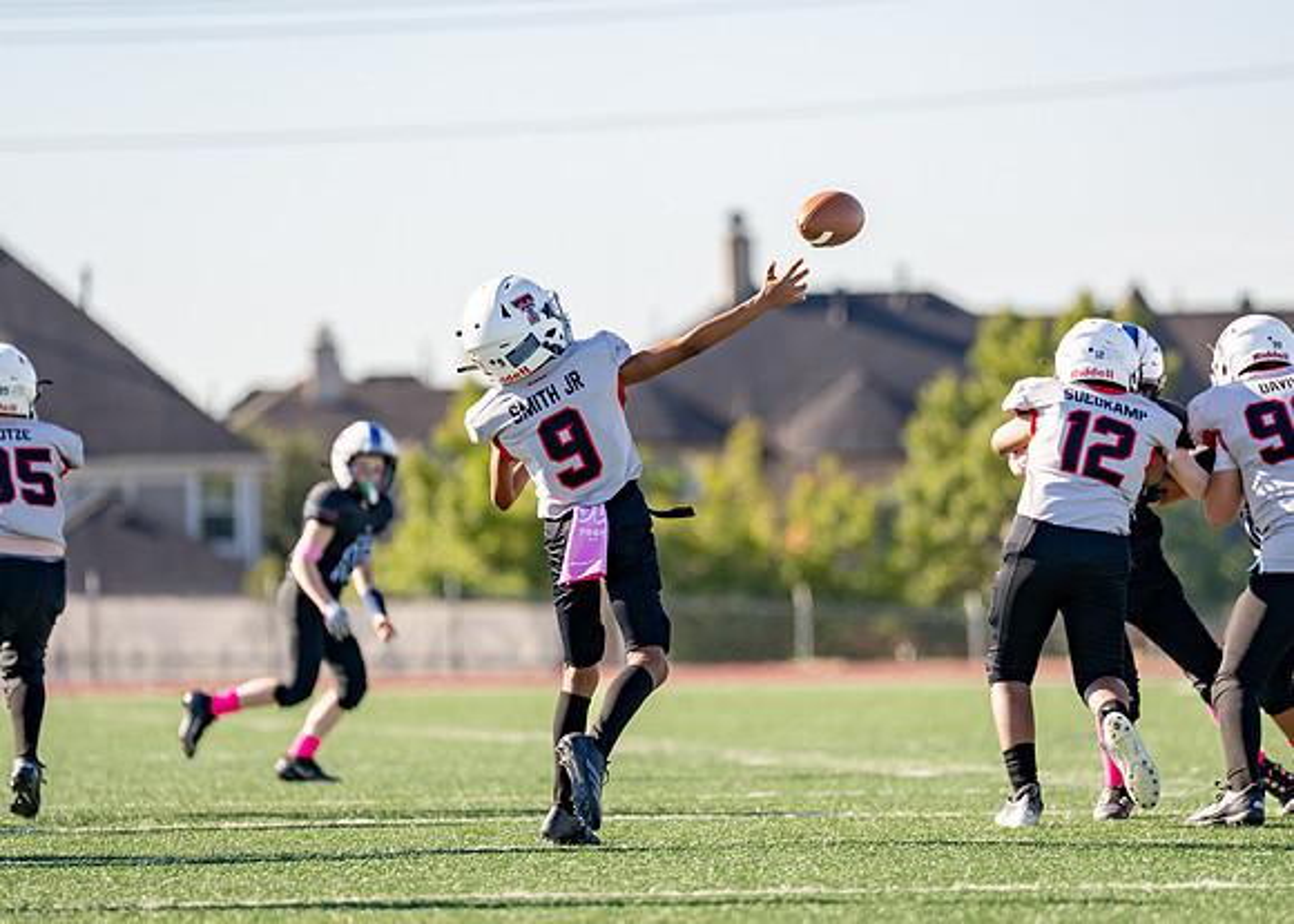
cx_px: 616
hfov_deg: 6.6
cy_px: 480
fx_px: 11179
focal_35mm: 304
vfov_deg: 4.7
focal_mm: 200
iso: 160
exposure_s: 1/2000
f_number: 2.8
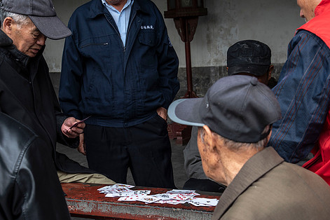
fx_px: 587
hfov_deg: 31.4
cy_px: 124
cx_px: 142
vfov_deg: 21.2
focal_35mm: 64
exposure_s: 1/160
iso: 100
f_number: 7.1
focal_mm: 52
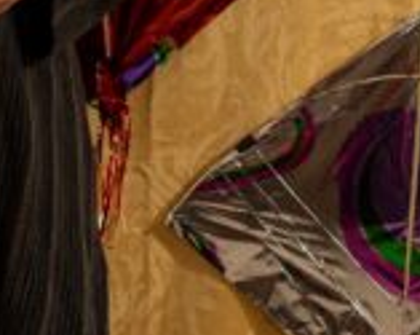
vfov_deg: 5.9
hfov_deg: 7.5
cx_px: 247
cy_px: -146
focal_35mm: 258
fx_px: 3201
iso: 400
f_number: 2.8
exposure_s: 1/200
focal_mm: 50
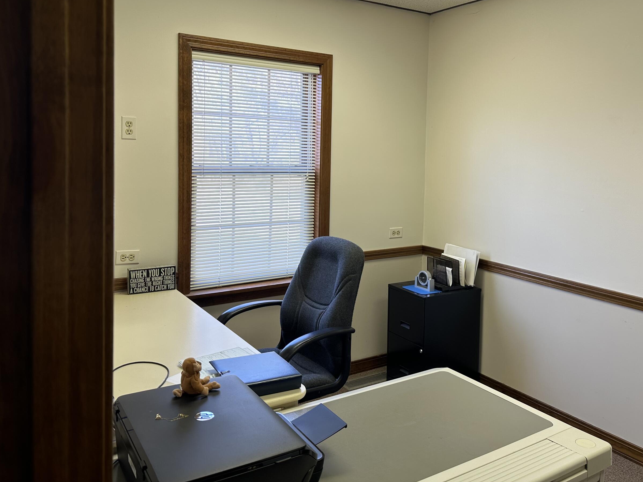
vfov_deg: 46.5
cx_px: 355
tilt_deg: -2.3
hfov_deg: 59.8
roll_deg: -1.0
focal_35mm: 30
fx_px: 557
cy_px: 187
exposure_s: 1/133
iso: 64
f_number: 1.78
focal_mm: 6.86
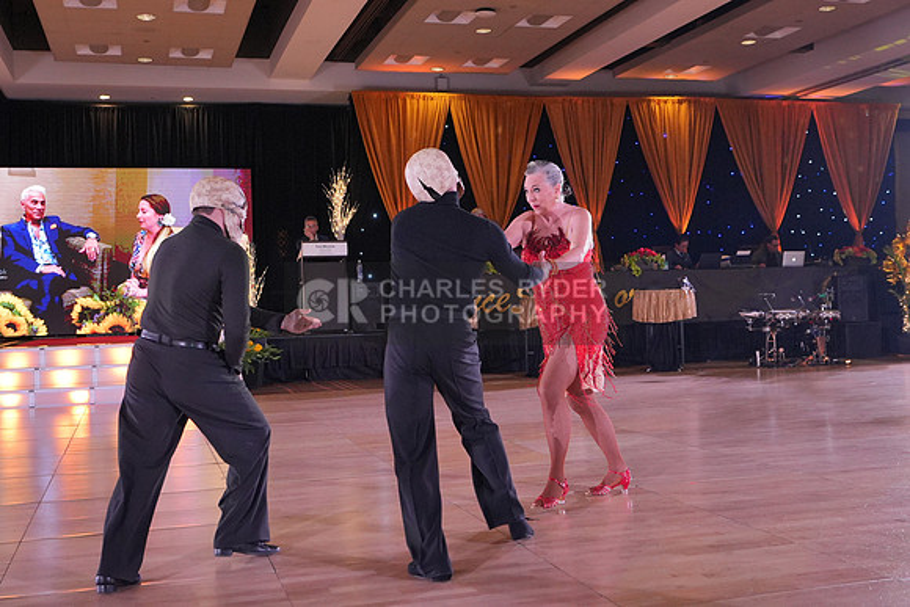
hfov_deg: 46.4
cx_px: 455
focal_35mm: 42
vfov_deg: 31.9
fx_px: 1062
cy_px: 304
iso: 2000
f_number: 4
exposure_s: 1/400
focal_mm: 28
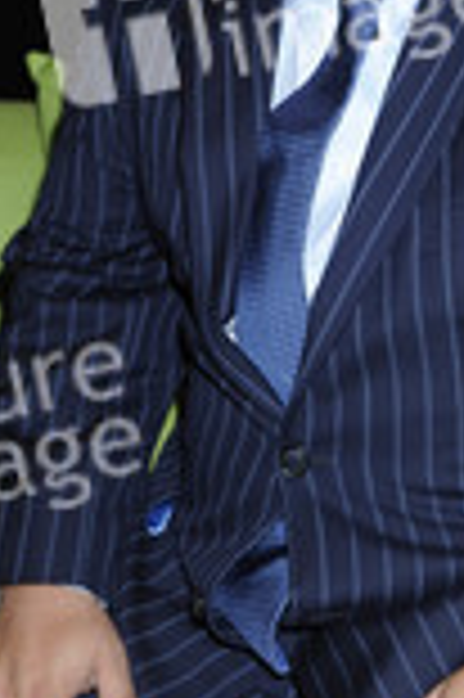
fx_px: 2403
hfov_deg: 11.0
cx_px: 401
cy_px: 225
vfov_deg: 16.5
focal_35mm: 124
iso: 640
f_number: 5.6
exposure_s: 1/160
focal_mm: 48
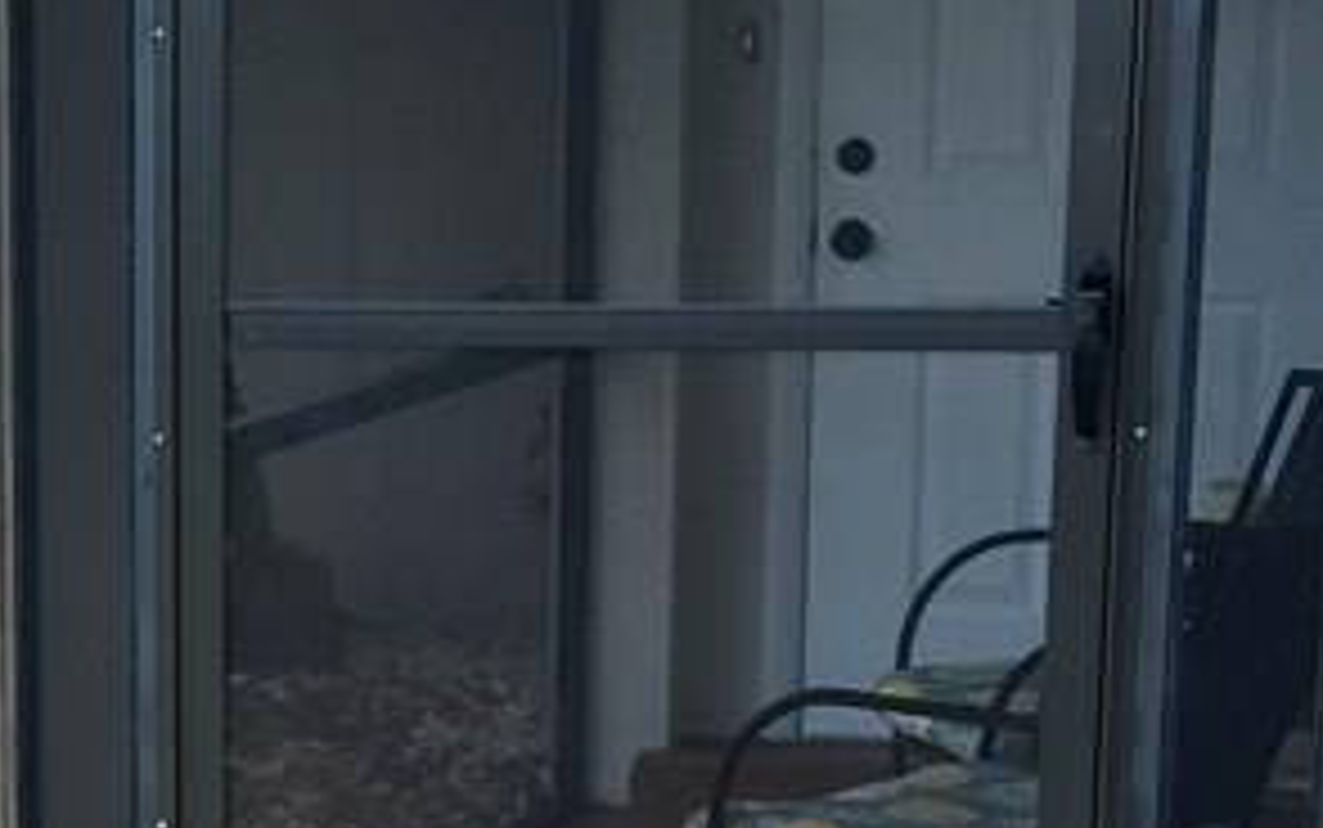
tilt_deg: -11.3
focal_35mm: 107
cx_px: -220
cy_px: 963
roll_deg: +0.3
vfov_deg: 12.0
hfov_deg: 18.5
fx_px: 3859
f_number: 2.2
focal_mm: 4.15
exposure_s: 1/302
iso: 32
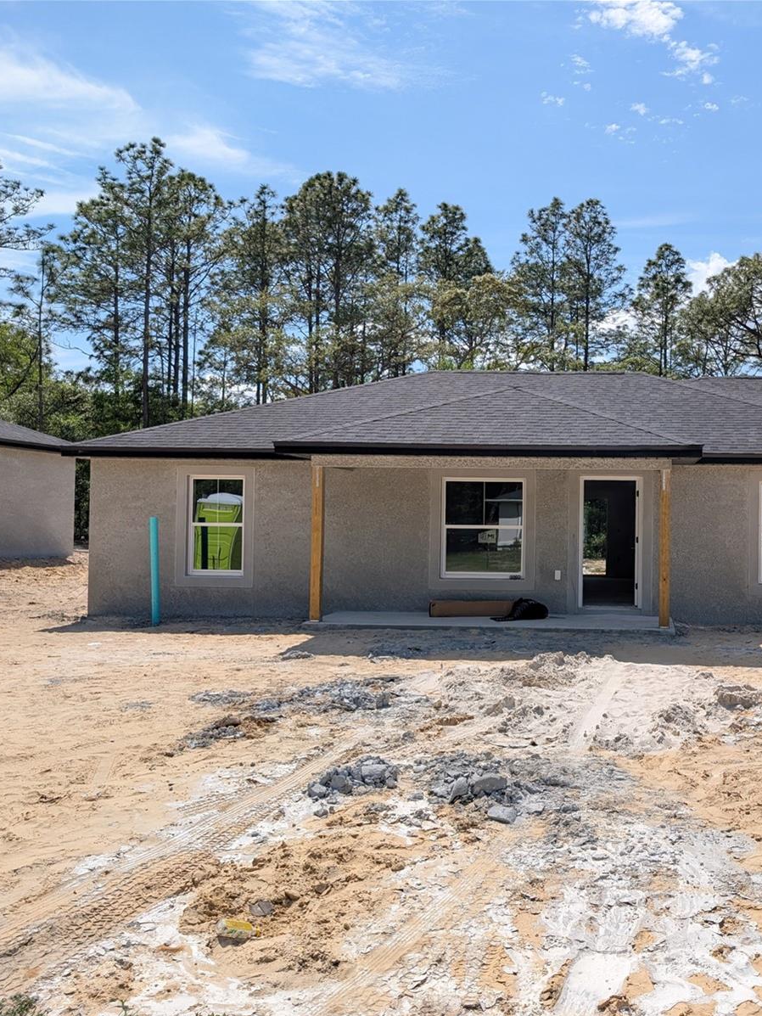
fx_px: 939
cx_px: 615
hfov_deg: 42.1
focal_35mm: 32
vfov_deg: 56.8
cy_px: 508
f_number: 1.68
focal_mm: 6.9
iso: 22
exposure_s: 1/1443
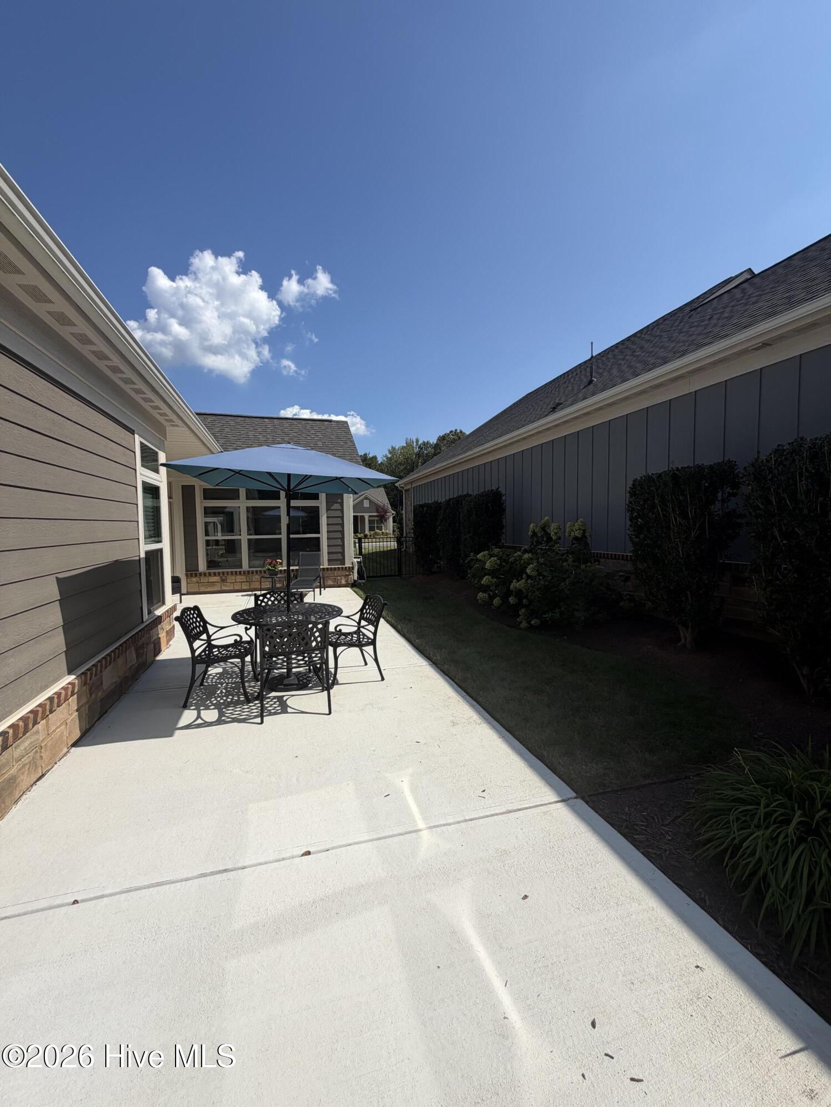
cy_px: 554
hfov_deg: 85.7
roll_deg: +0.1
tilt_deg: -2.9
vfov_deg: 102.1
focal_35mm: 14
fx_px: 448
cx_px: 416
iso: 20
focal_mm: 2.22
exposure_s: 1/1368
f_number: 2.2
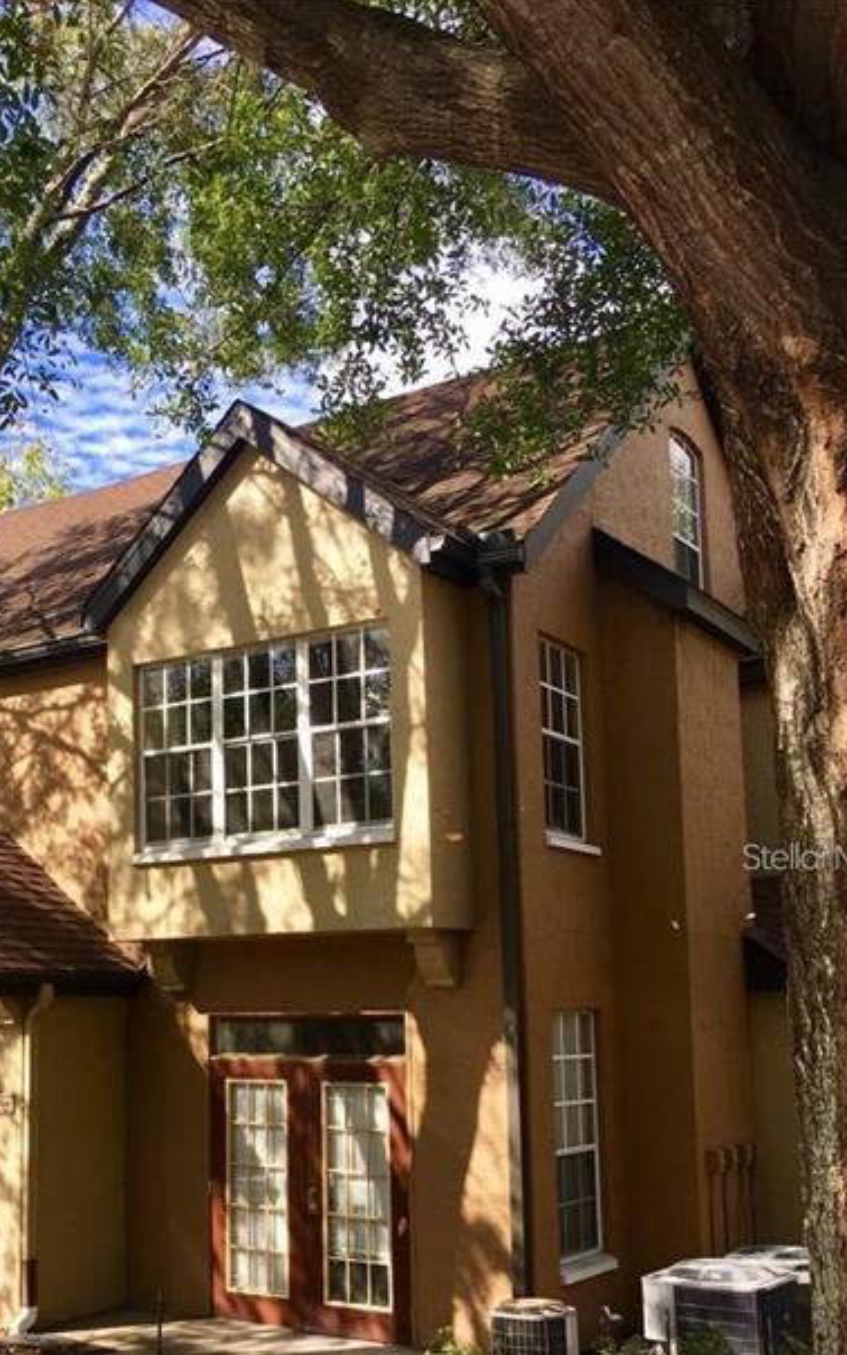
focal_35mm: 39
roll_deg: +0.9
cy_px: 856
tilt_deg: +6.3
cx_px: 255
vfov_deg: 49.8
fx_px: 1441
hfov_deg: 32.4
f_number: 2.2
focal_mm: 4.15
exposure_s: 1/718
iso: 25
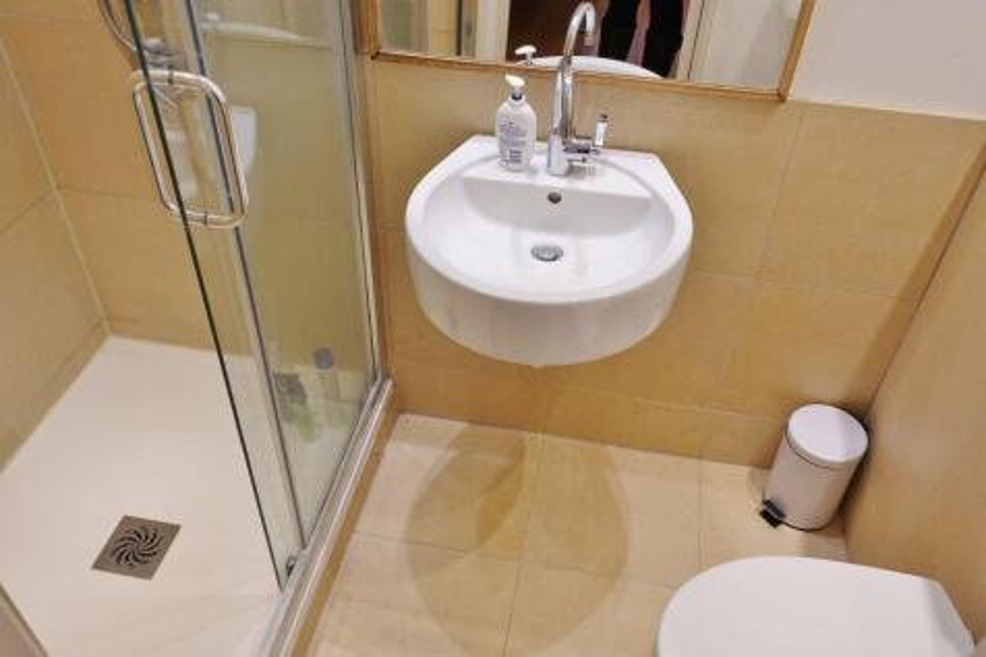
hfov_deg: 63.7
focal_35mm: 29
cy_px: 328
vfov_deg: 44.9
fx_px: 794
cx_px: 493
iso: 125
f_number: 2.8
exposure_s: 1/30
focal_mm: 10.7
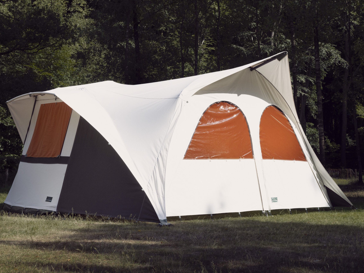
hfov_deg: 32.2
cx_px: 175
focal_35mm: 60
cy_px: 136
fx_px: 631
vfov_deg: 24.4
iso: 400
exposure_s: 1/500
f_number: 11
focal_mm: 55
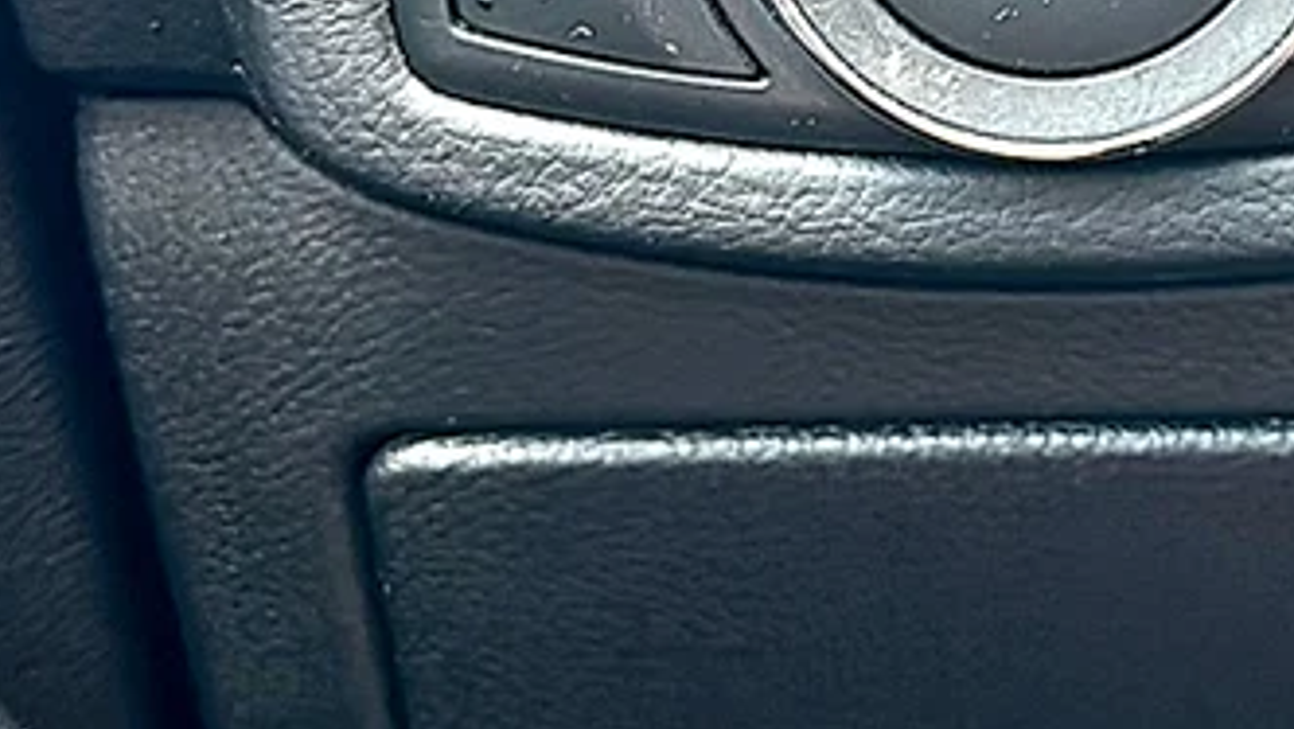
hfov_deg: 26.4
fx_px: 2677
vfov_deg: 14.7
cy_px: -259
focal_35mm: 78
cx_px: 1130
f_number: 1.78
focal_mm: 6.86
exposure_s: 1/111
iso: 100
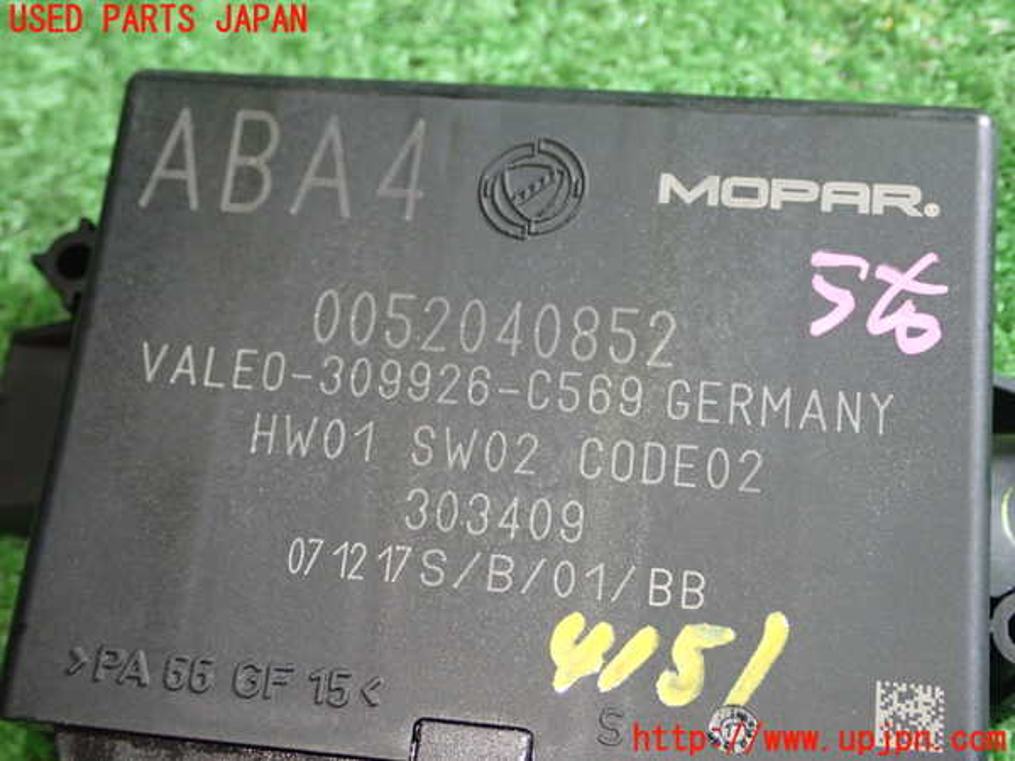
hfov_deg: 35.5
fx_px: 1583
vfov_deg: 27.0
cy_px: 380
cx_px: 508
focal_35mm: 54
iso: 640
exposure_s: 1/50
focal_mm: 9.65
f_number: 3.3
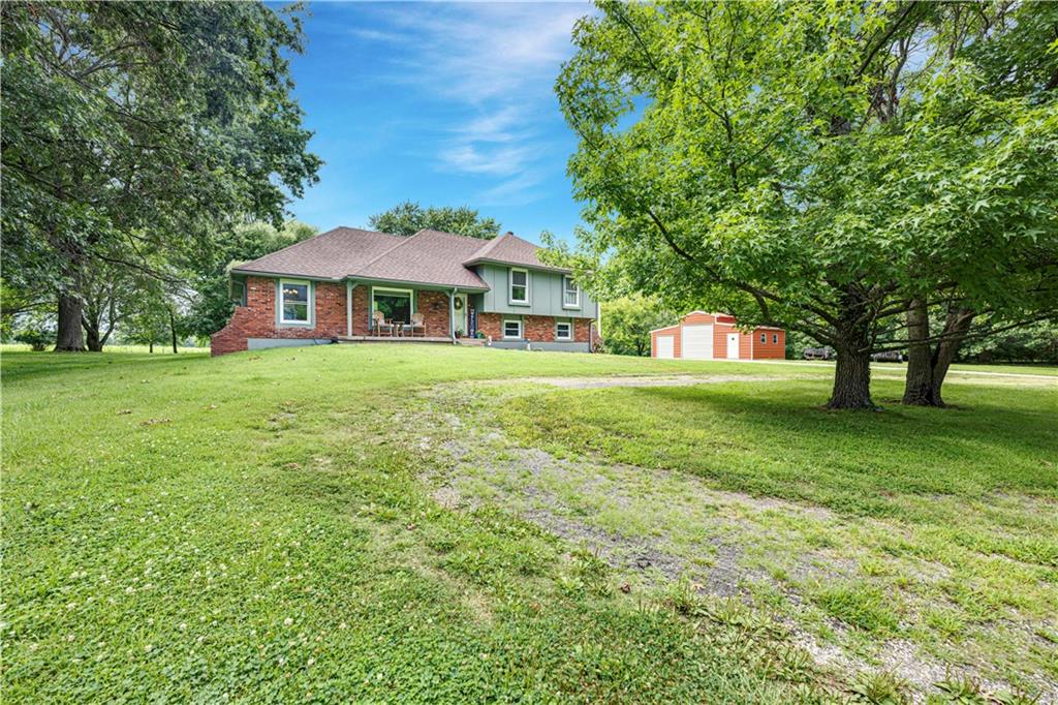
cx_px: 529
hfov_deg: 104.3
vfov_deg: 81.2
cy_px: 352
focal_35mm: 14
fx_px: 411
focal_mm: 14
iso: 100
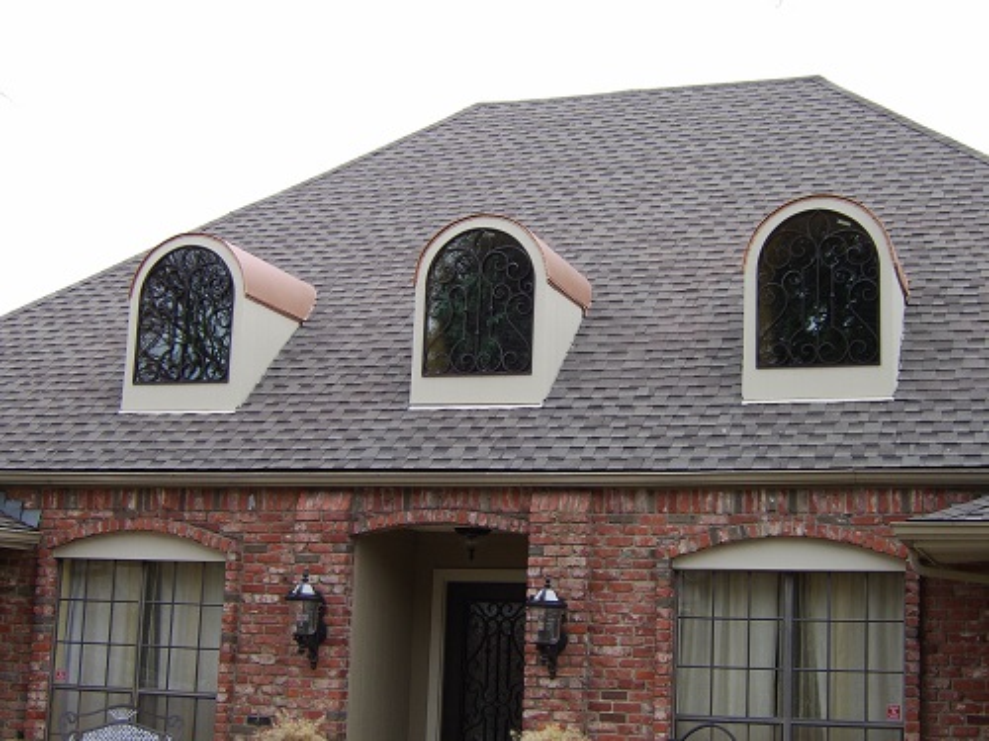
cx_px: 494
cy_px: 370
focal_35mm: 46
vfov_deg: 31.5
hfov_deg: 41.2
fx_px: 1314
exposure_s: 1/125
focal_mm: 11.93
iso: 71
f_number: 4.9
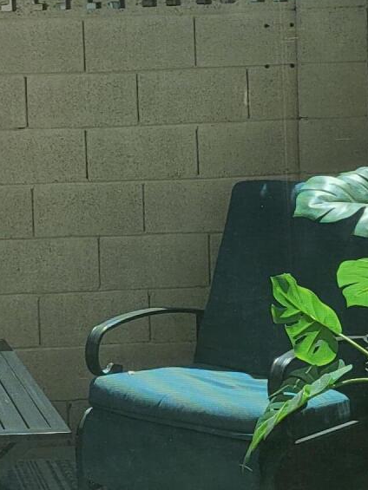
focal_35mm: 92
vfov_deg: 20.9
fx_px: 1304
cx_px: -159
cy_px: 67
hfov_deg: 15.1
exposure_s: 1/1053
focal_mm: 4.25
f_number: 1.8
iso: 50
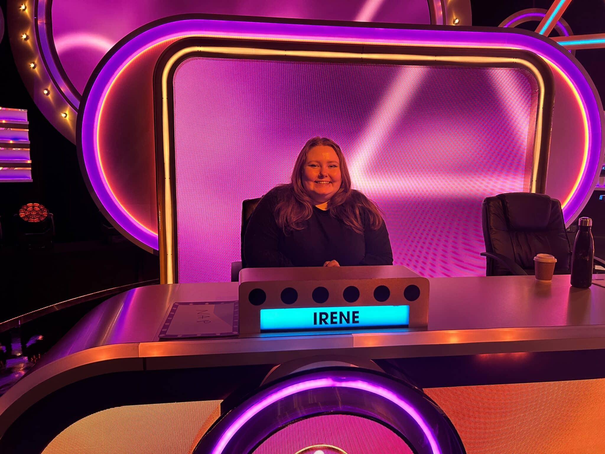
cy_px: 227
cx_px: 302
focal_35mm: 26
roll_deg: -0.1
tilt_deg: -7.6
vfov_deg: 53.1
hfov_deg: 67.3
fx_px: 454
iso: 200
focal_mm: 5.7
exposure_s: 1/53
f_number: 1.5
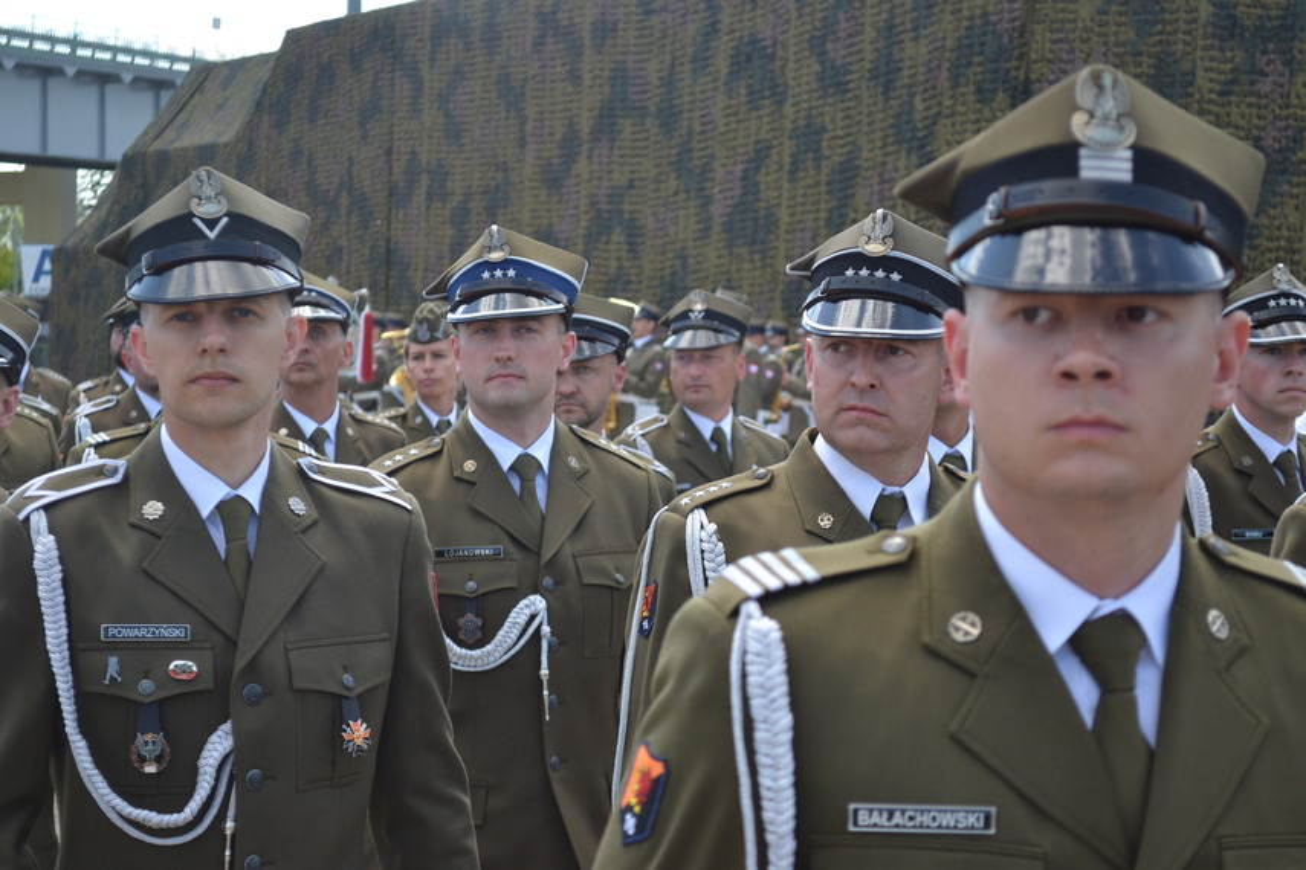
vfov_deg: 16.6
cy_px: 435
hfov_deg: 24.6
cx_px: 653
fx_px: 2993
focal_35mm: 82
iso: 450
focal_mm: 55
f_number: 5.6
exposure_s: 1/500
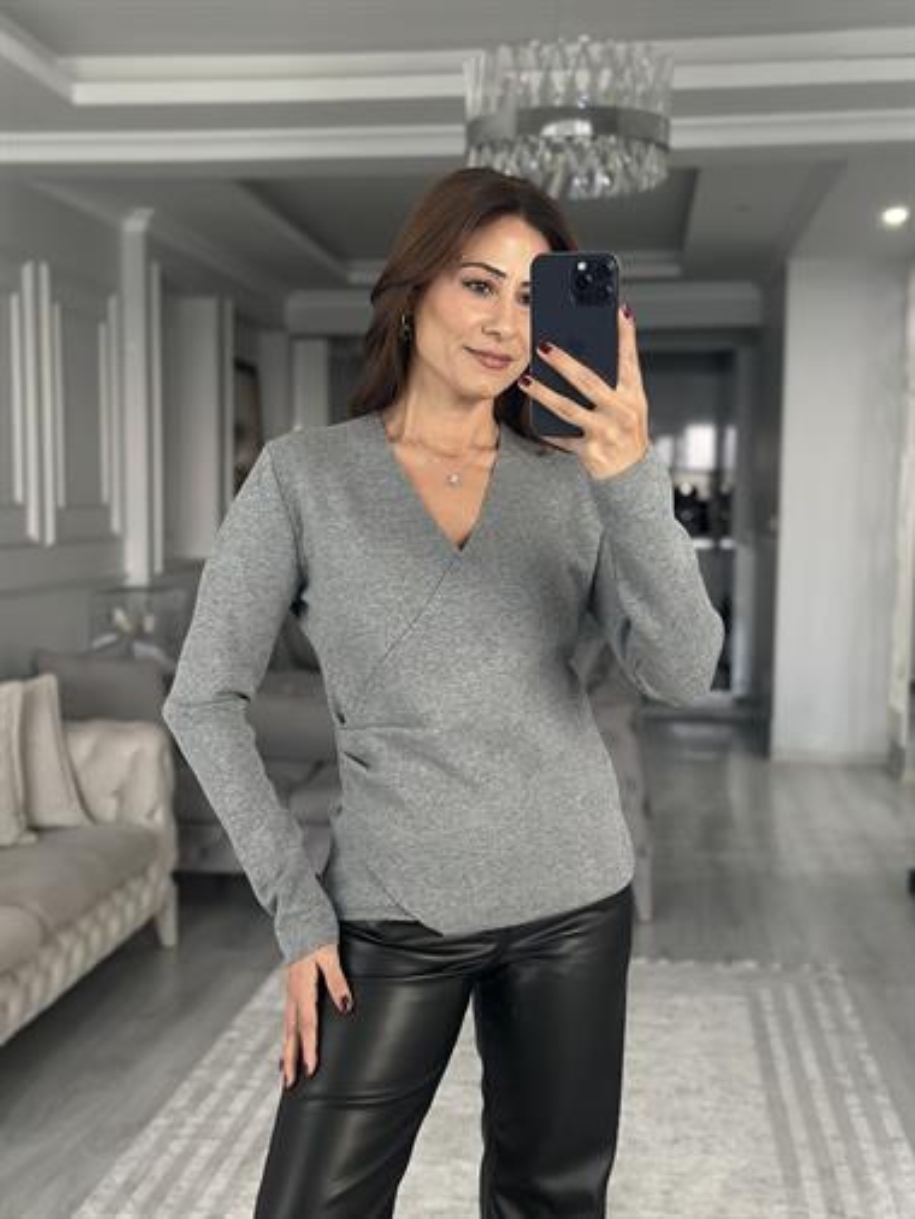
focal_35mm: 48
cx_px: 458
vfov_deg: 39.6
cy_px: 610
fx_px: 1690
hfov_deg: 30.3
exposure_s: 1/35
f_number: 1.78
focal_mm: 6.86
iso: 320
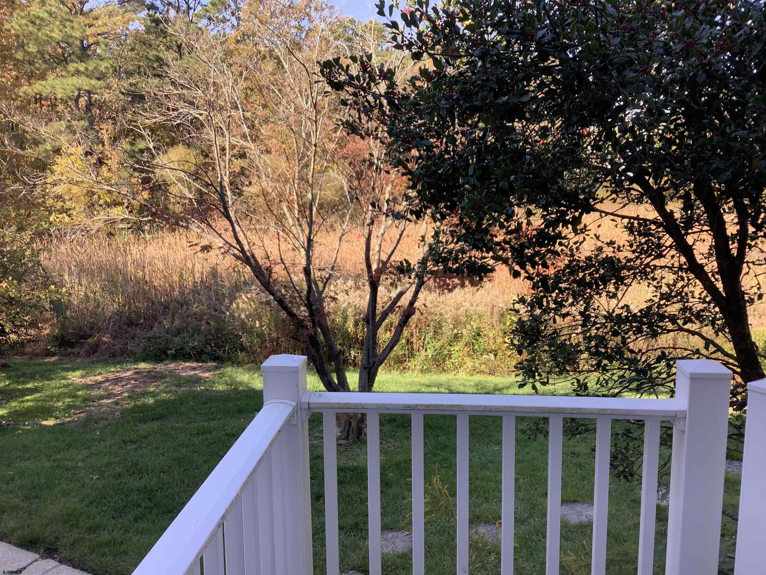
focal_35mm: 31
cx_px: 383
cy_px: 288
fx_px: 686
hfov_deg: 58.4
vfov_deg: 45.4
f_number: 2.4
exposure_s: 1/203
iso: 25
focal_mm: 3.3
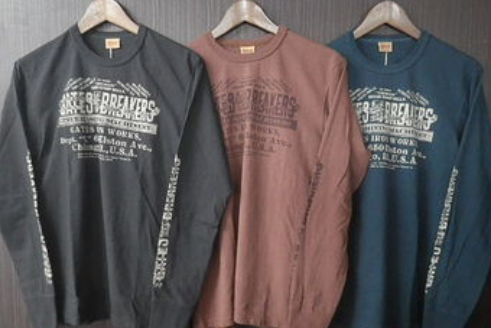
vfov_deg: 43.6
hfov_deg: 61.9
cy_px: 180
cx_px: 251
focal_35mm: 30
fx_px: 409
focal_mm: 5
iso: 800
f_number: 3.5
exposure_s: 1/20
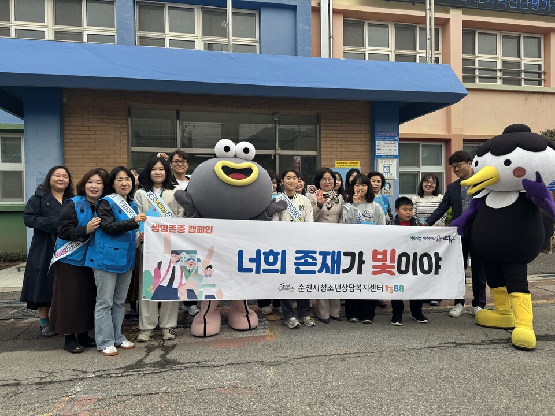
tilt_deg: -1.0
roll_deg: +0.5
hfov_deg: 71.6
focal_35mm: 24
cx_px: 278
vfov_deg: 56.8
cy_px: 208
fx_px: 385
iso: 80
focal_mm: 6.76
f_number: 1.78
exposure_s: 1/685
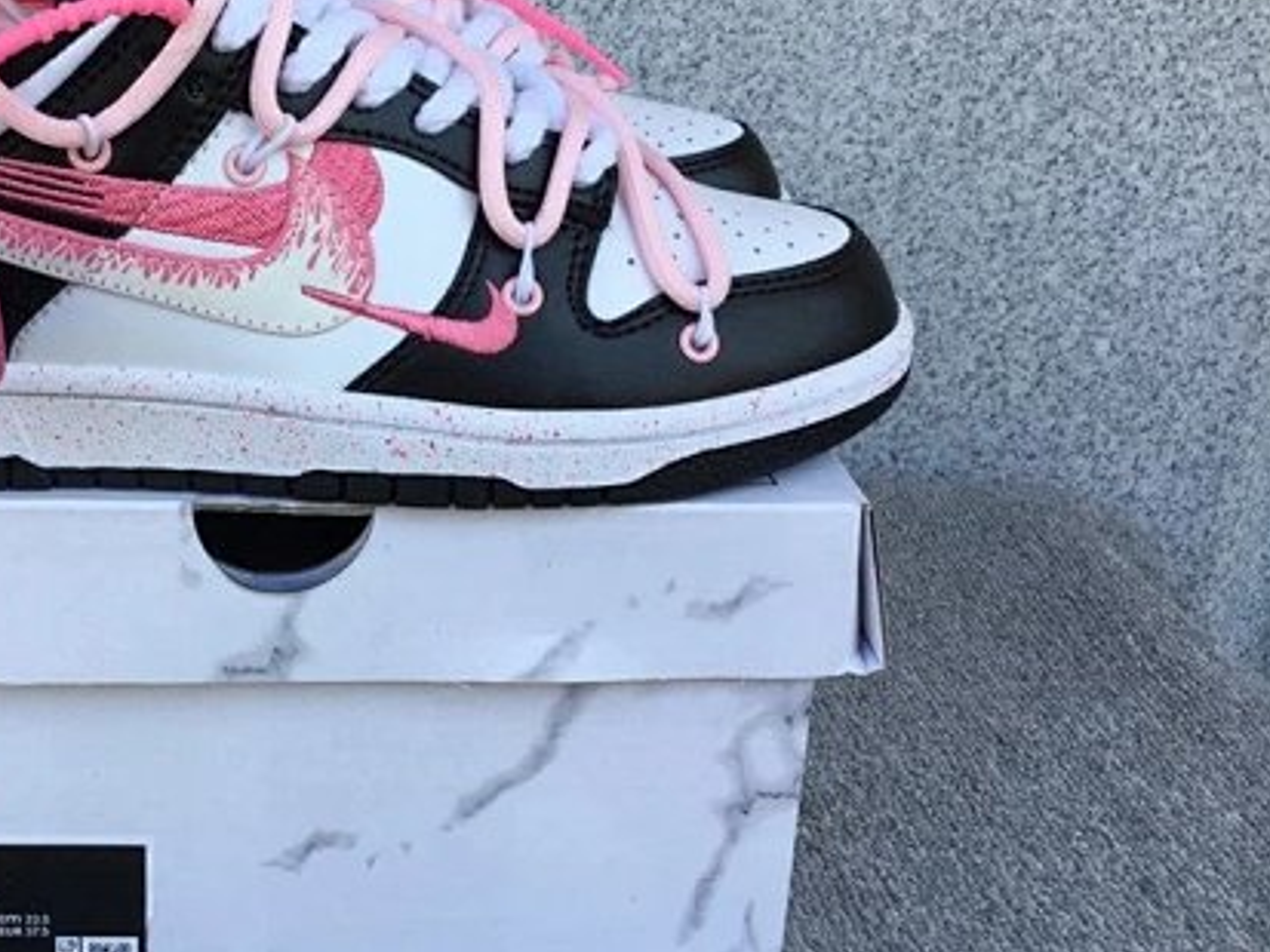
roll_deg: -0.9
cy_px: 421
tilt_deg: -21.4
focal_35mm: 48
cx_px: 301
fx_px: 1762
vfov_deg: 30.3
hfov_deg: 38.5
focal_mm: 3.3
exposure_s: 1/201
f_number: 2.4
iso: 25
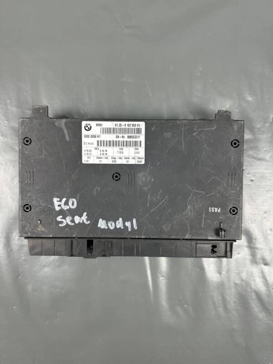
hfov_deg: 56.8
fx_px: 252
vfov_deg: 71.6
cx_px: 136
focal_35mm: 24
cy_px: 182
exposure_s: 1/100
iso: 160
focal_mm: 6.86
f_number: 1.78
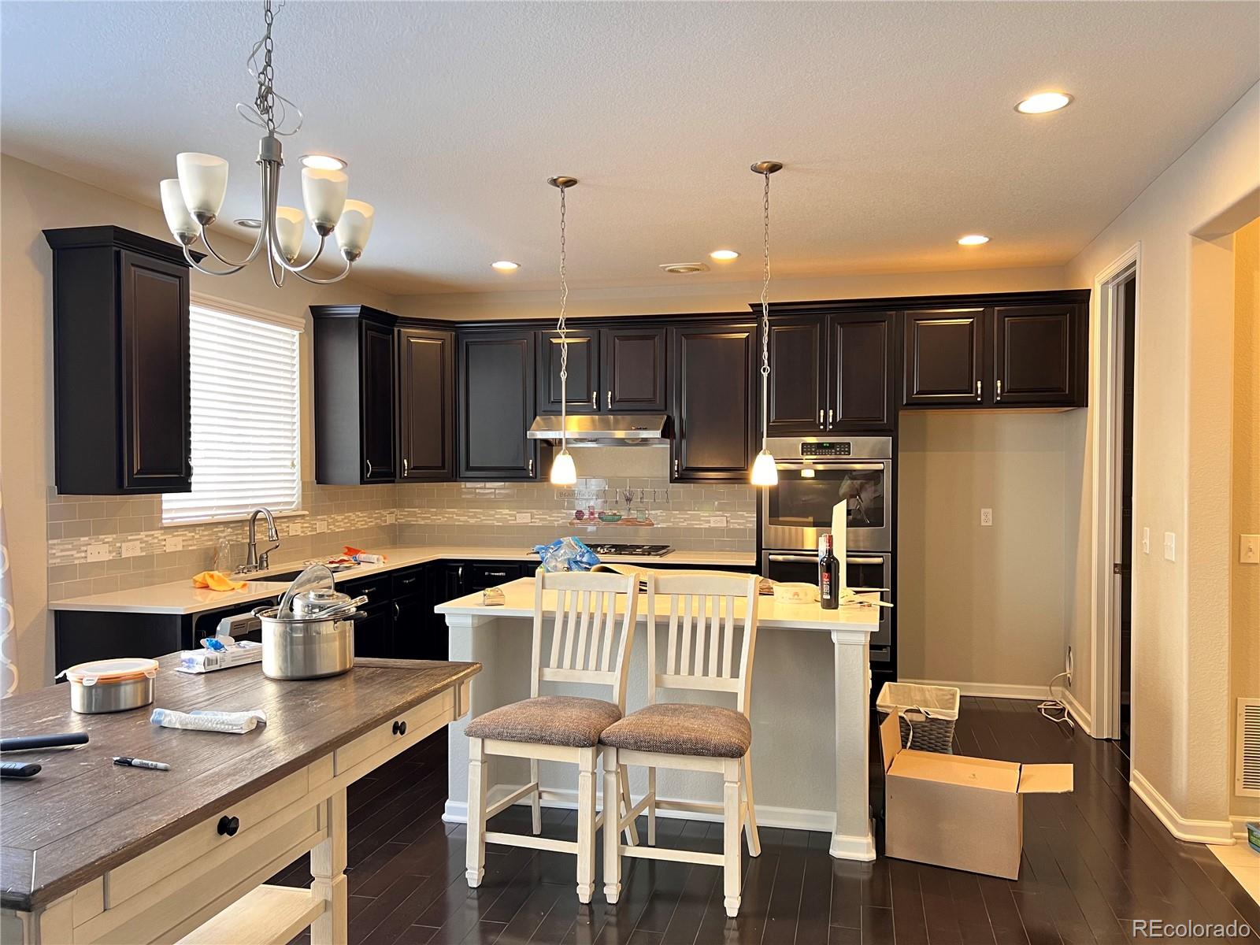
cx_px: 630
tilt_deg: -1.7
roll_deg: -0.3
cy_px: 472
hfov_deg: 67.3
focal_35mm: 26
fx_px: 946
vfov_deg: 53.1
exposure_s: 1/60
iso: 200
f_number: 1.5
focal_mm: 5.7
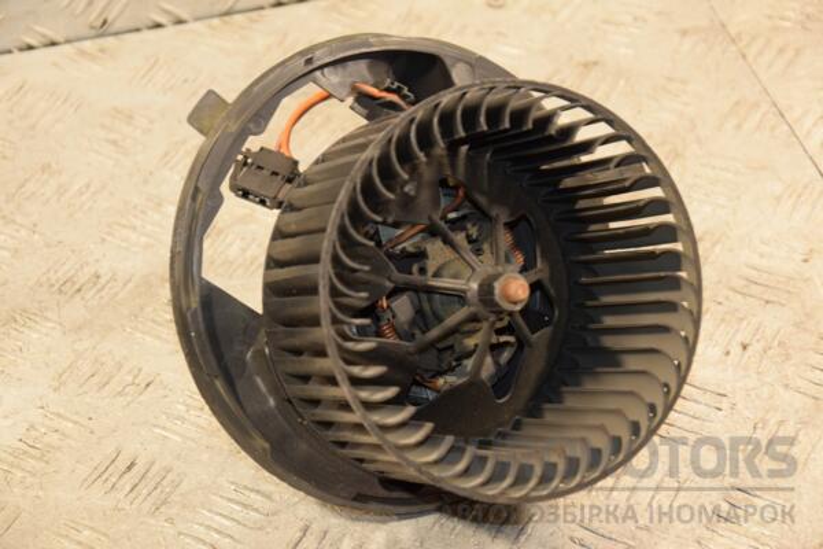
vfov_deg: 13.8
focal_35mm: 99
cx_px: 412
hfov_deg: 20.6
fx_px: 2263
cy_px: 274
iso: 800
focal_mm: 66
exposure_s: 1/80
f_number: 5.3
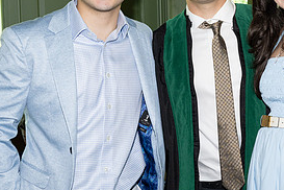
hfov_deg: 20.4
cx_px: 261
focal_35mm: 98
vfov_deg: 14.0
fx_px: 773
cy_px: 82
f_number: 5.6
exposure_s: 1/80
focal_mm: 40
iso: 800
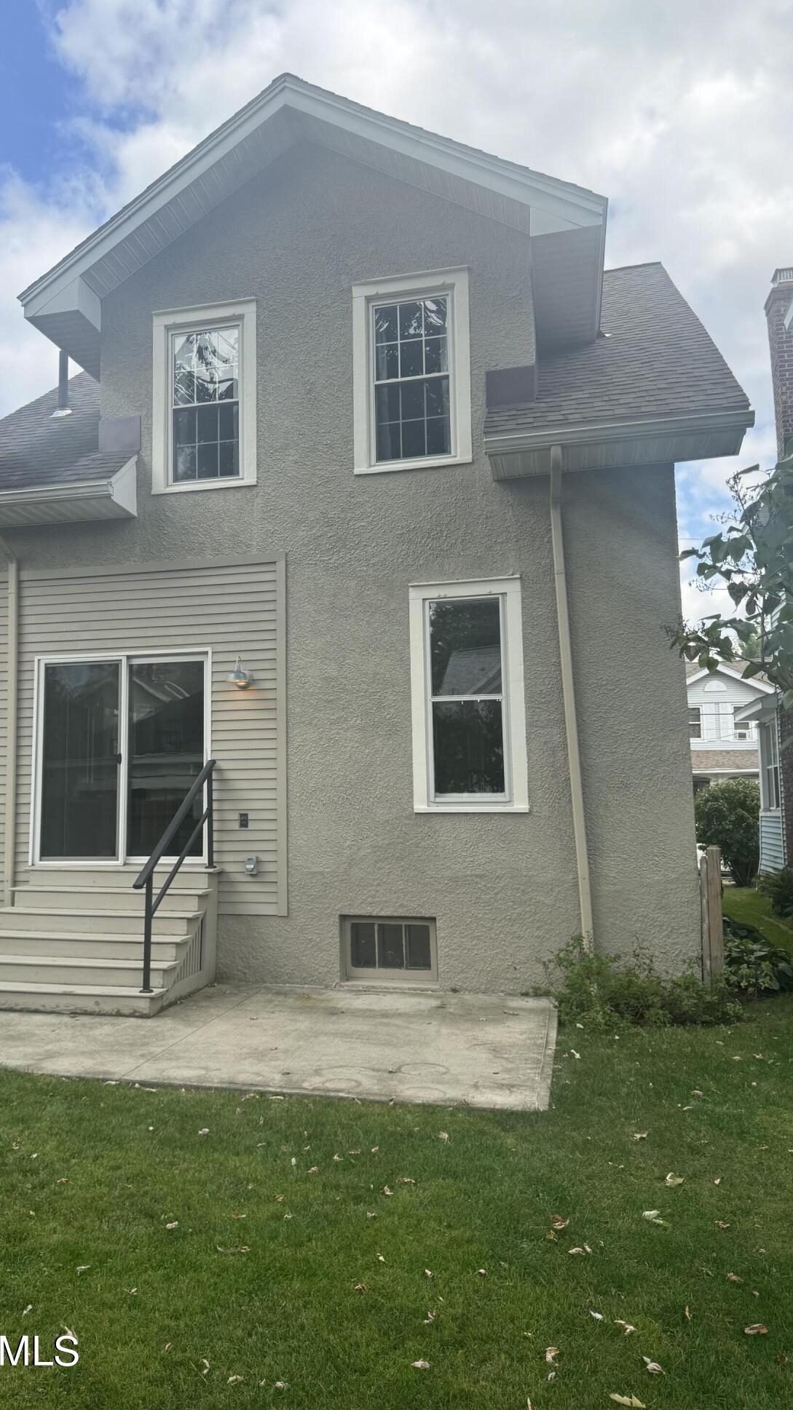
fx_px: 1010
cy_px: 690
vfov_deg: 69.9
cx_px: 278
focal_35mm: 27
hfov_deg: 42.4
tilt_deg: +5.7
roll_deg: +0.7
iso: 80
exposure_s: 1/1094
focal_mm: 6.76
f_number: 1.78
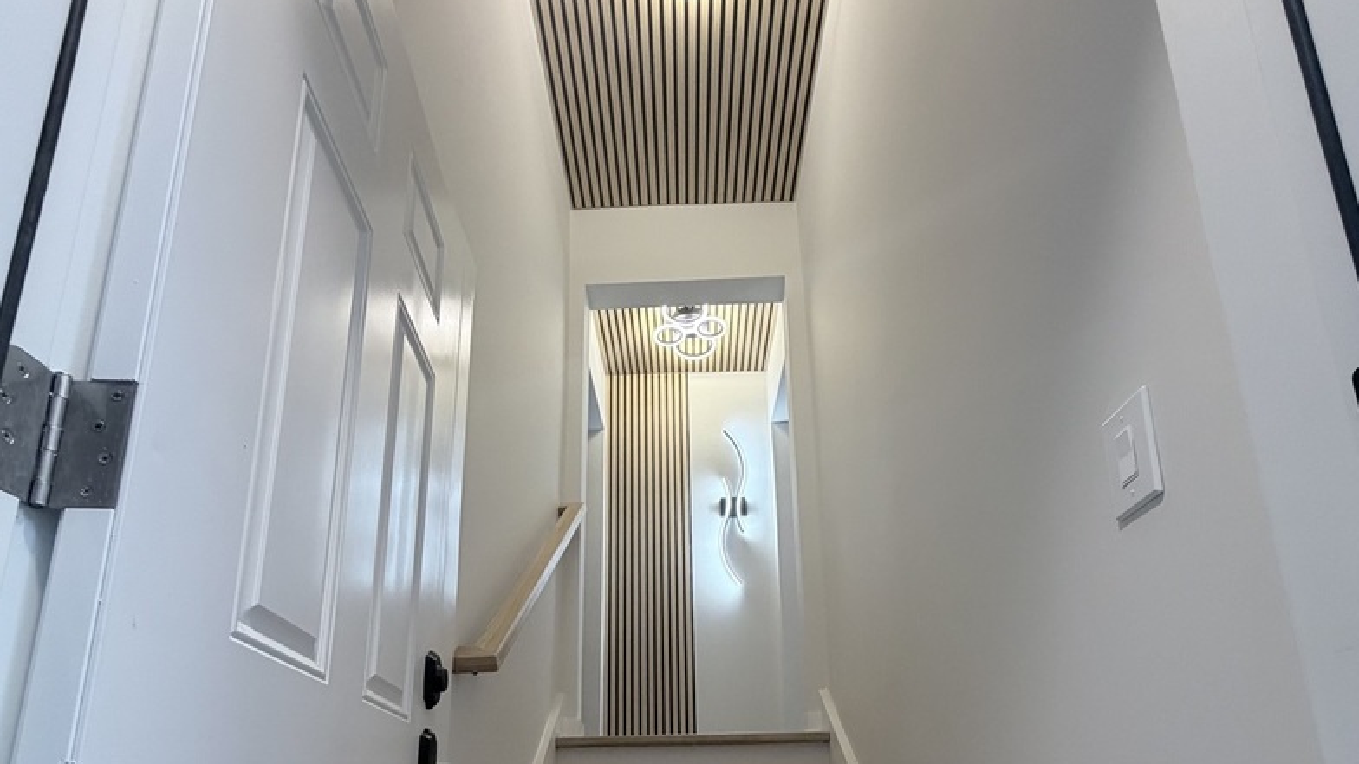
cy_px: 648
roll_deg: +0.7
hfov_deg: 83.8
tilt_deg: +14.2
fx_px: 757
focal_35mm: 21
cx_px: 674
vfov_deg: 49.3
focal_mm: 2.22
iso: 250
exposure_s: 1/120
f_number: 2.2
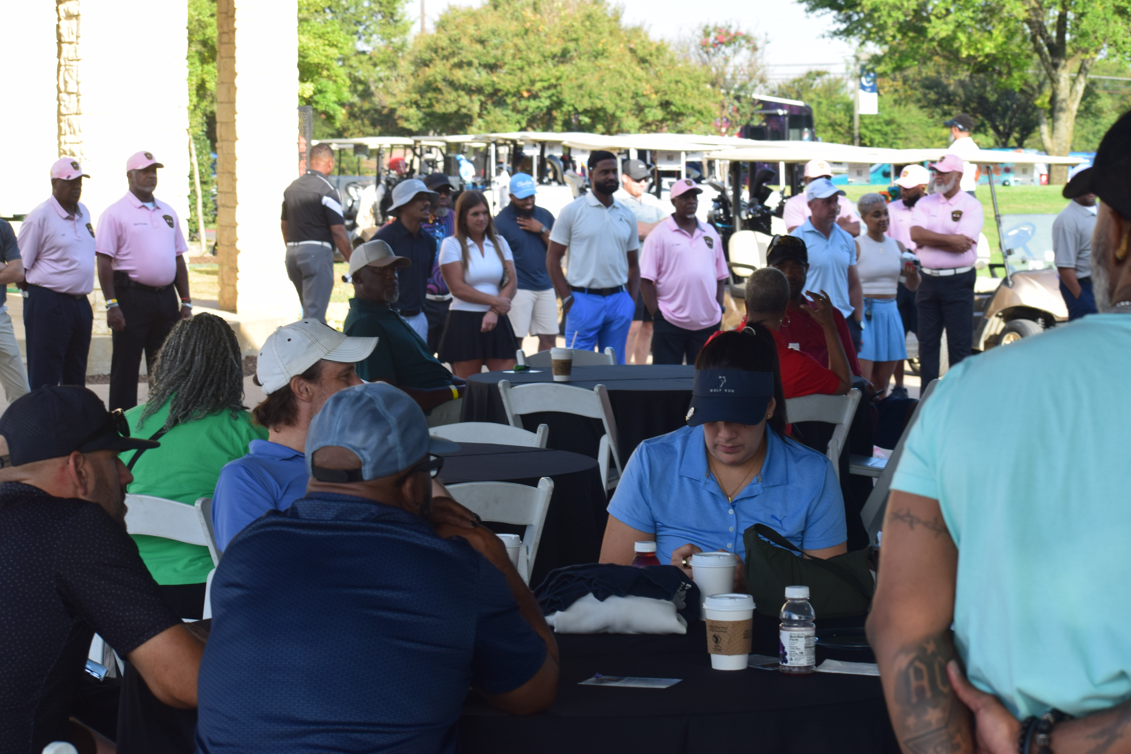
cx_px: 566
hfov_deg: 19.5
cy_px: 377
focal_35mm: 105
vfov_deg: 13.0
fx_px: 3298
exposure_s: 1/200
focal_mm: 70
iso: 400
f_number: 10
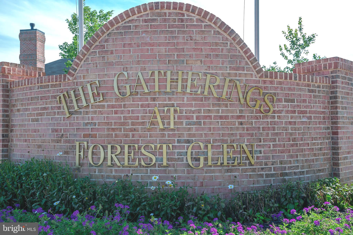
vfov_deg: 41.1
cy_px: 118
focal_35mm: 32
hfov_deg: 58.7
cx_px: 176
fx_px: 314
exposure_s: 1/100
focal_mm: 32
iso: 320
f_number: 5.6
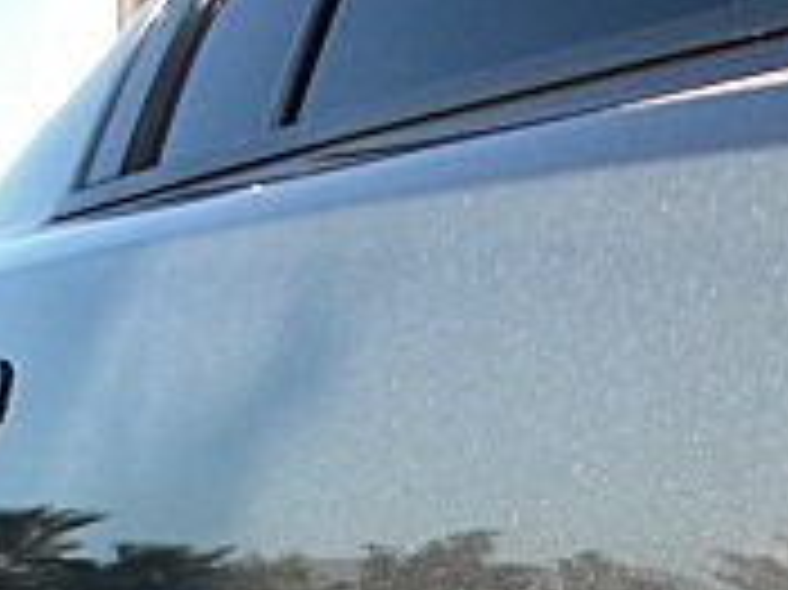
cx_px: 428
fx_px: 3003
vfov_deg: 10.6
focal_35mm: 132
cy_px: 1040
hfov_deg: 14.9
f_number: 2.8
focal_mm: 6.3
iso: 50
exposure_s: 1/200
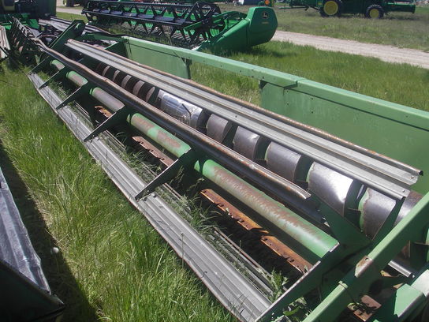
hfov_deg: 49.0
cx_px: 214
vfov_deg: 37.7
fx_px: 471
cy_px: 161
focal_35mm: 38
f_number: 6.6
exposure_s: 1/160
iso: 50
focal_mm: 6.3
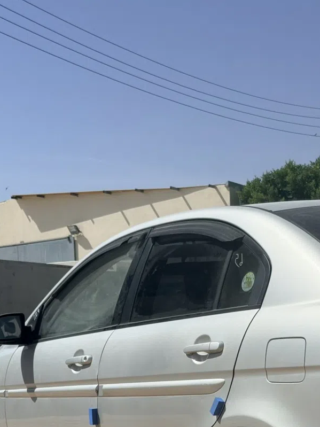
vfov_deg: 23.4
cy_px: 355
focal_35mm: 82
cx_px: 208
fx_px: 1011
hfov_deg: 17.9
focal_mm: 6.76
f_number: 1.78
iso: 80
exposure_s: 1/9901
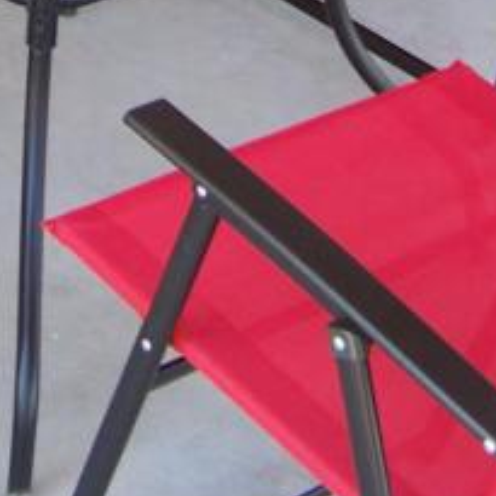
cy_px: -365
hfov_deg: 11.0
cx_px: 97
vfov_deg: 10.4
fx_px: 2578
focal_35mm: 159
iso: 64
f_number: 2.8
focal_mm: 5.85
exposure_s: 1/80
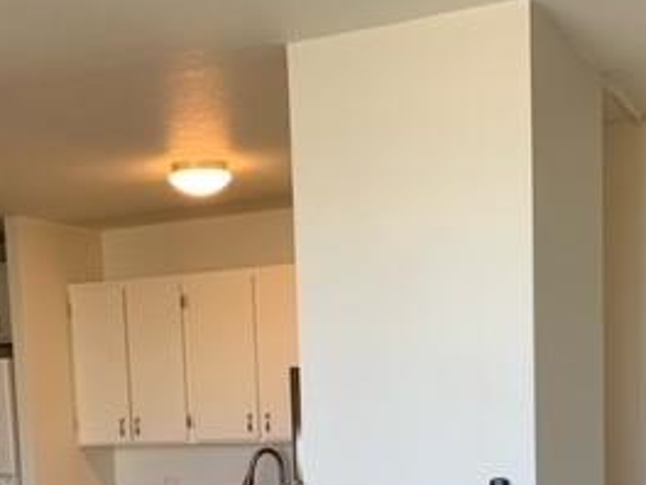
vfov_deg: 22.1
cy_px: 519
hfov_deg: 30.7
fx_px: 1176
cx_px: 262
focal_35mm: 63
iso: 100
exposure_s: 1/120
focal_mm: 4.25
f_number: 1.8
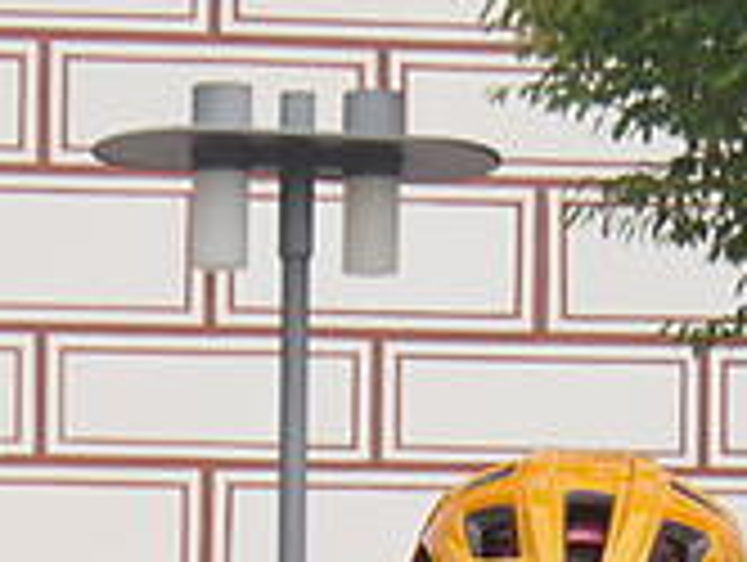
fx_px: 5403
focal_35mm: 250
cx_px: -162
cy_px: 1340
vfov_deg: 5.7
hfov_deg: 7.8
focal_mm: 26
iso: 160
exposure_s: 1/500
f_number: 4.5
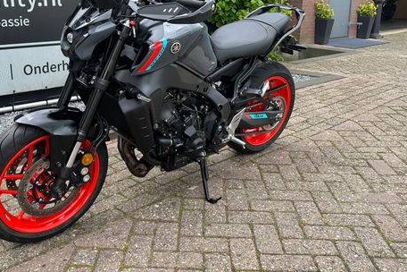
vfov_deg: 37.4
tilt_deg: -13.1
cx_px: 155
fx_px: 396
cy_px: 89
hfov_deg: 53.9
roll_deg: +0.7
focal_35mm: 35
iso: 80
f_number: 1.78
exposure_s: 1/401
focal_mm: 6.86
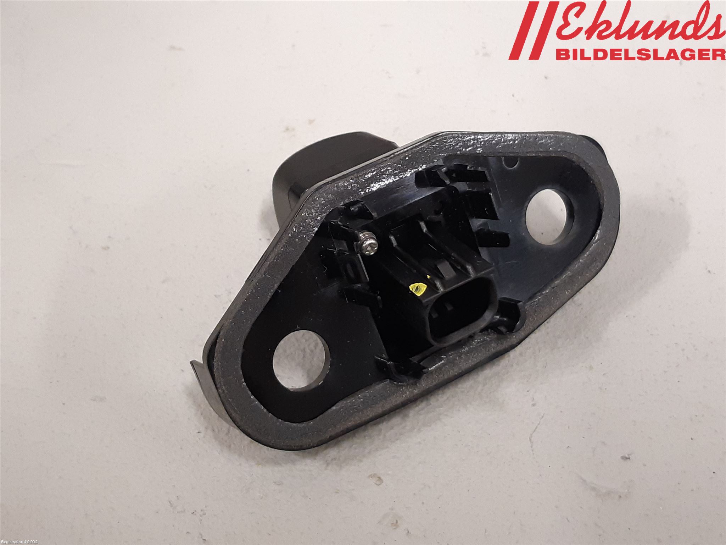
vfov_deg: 53.1
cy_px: 272
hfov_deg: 67.3
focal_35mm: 26
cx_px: 363
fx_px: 545
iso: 200
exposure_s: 1/40
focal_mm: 3.93
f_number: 1.7
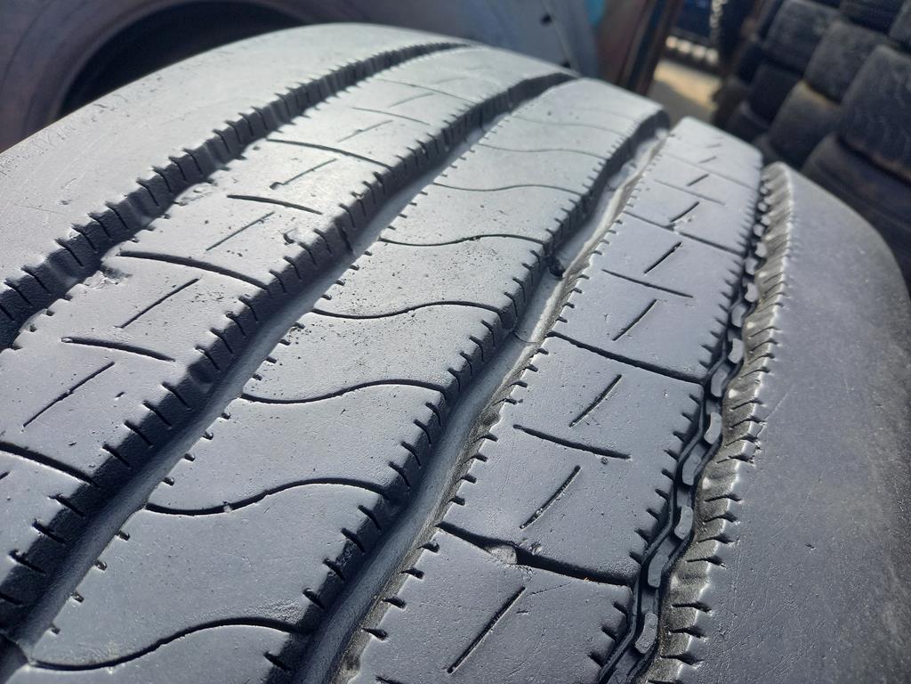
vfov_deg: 54.9
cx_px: 456
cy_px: 342
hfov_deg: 69.4
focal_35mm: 25
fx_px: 658
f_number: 1.8
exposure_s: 1/241
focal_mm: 4.65
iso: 50
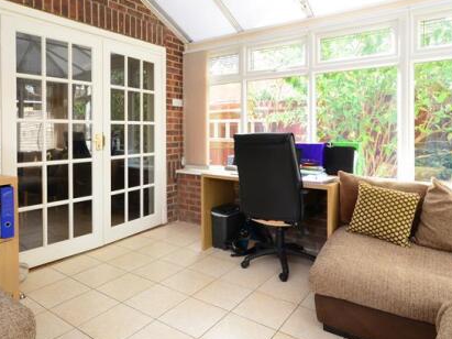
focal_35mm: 23
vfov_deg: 58.1
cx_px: 212
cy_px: 126
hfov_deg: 73.9
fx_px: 300
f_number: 13
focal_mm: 10
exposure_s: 1/13
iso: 400
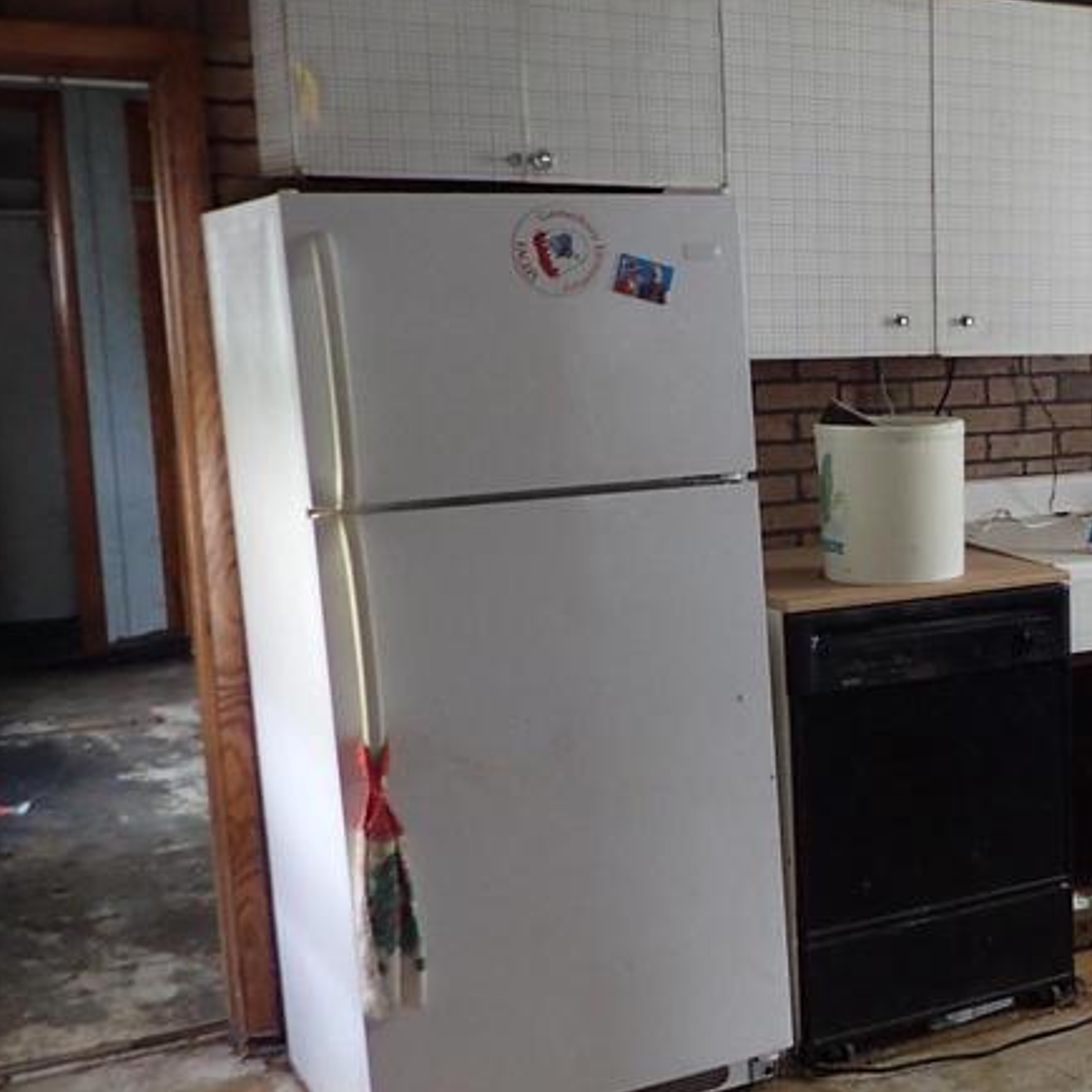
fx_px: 1856
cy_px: 575
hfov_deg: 28.9
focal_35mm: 52
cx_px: 1273
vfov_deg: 32.8
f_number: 2
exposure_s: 1/30
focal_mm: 4.5
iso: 250
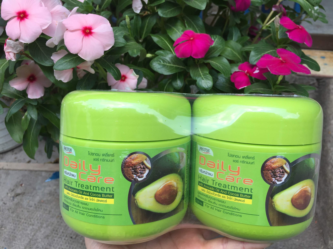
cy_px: 124
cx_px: 166
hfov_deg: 61.7
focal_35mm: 29
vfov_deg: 48.2
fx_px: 279
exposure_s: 1/719
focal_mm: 4.15
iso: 32
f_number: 2.2
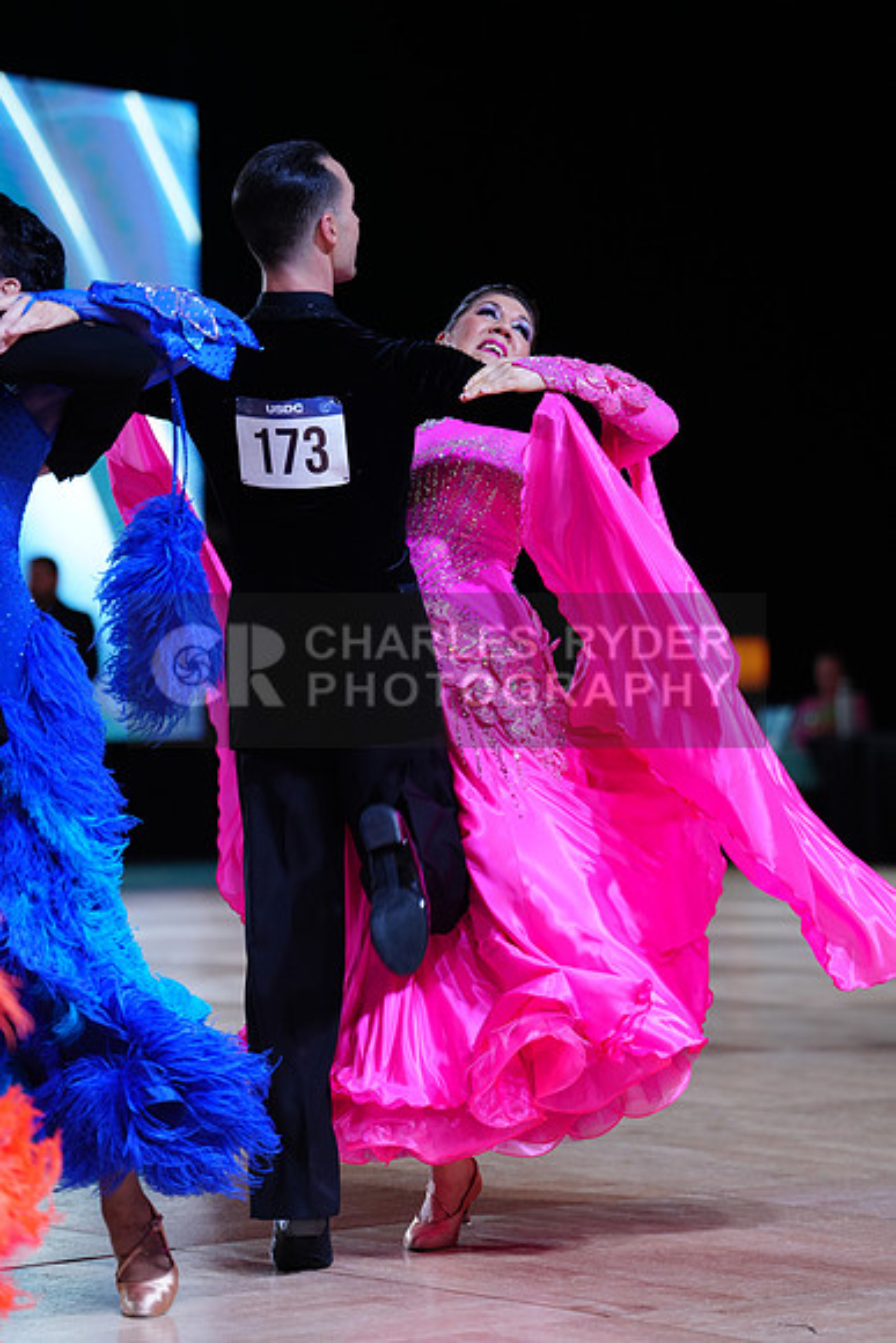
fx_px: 4216
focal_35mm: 113
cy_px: 672
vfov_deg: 18.1
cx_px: 448
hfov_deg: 12.1
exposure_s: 1/500
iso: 640
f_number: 2.8
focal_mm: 113
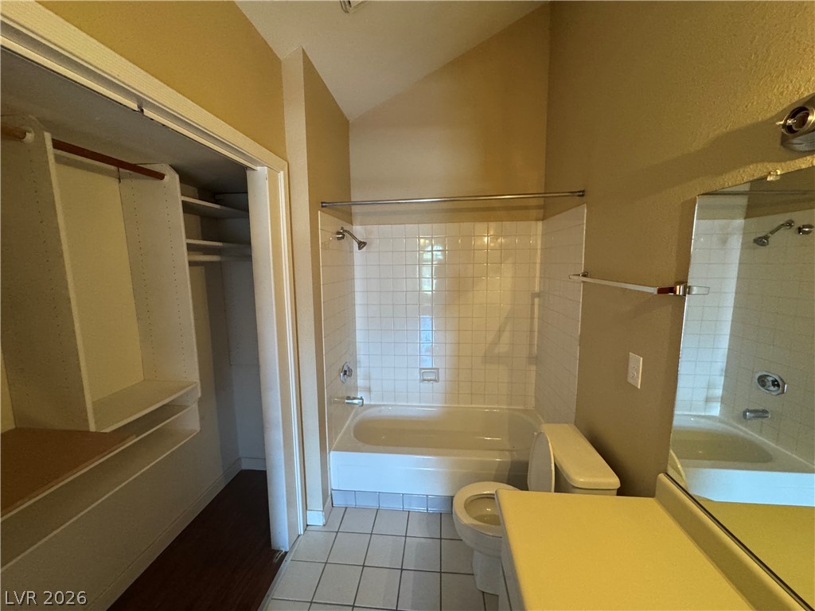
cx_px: 408
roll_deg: +0.7
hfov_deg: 102.1
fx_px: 330
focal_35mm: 14
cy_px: 306
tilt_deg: -8.6
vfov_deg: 85.7
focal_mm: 2.22
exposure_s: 1/60
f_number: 2.2
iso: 640
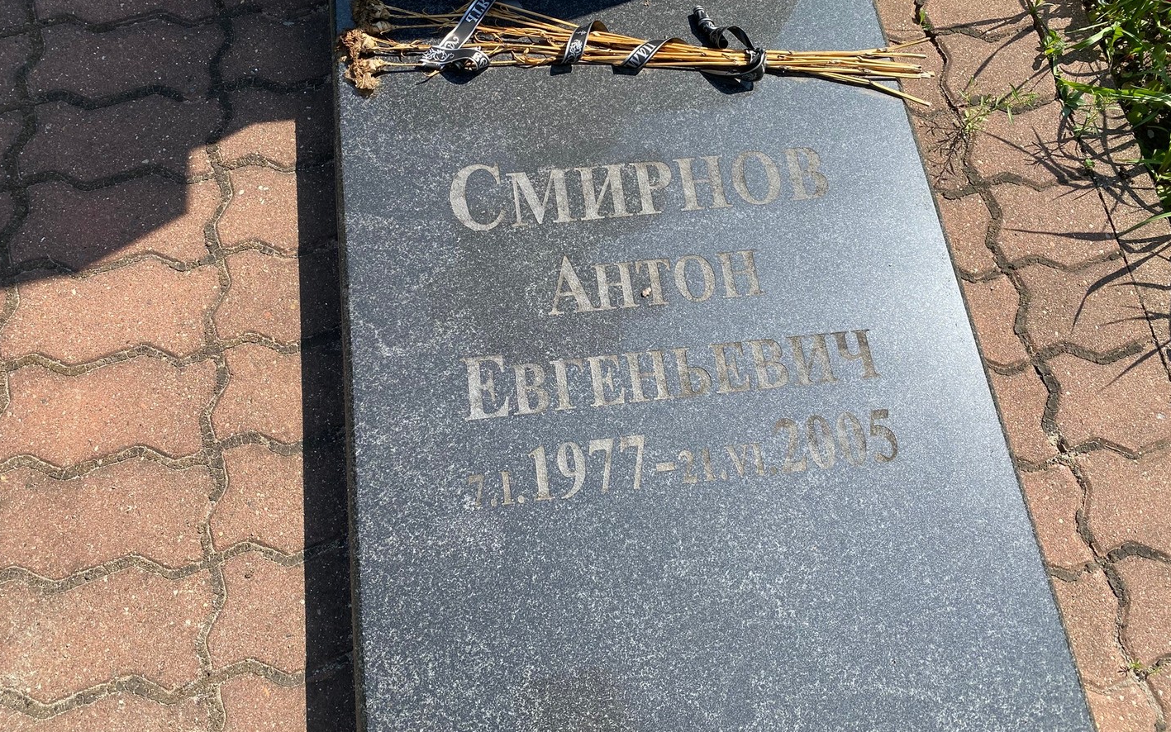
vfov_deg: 44.5
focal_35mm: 28
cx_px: 591
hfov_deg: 66.5
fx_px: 894
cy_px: 322
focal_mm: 4.25
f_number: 1.8
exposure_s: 1/1629
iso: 32
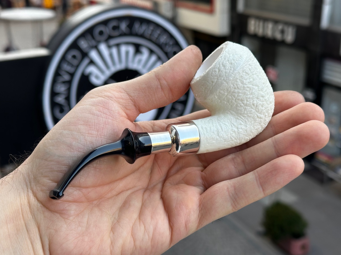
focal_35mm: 48
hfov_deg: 39.7
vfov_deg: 30.3
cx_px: 170
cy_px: 128
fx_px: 473
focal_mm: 6.86
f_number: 1.78
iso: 50
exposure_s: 1/153
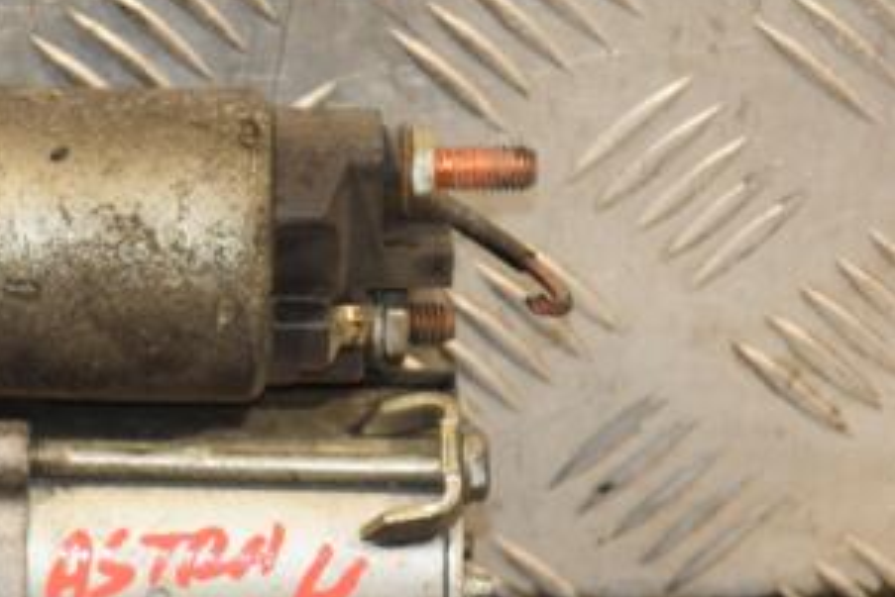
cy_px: 457
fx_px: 6691
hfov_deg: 7.6
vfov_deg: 5.1
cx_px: 15
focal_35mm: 269
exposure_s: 1/125
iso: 800
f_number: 5.6
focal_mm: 90
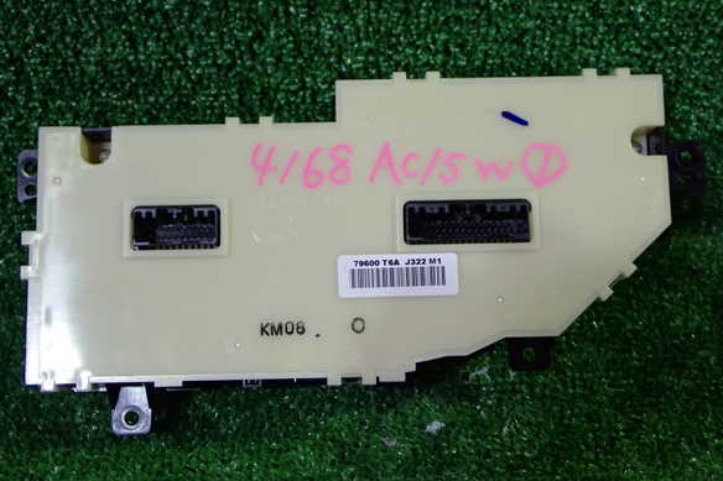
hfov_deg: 41.9
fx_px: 944
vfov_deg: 28.6
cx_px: 362
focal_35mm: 47
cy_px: 246
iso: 320
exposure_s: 1/40
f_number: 2.9
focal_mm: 7.84
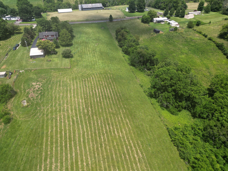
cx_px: 114
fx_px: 158
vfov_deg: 56.8
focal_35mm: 24
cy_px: 86
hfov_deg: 71.6
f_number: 1.7
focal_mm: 6.72
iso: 110
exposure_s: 1/2000
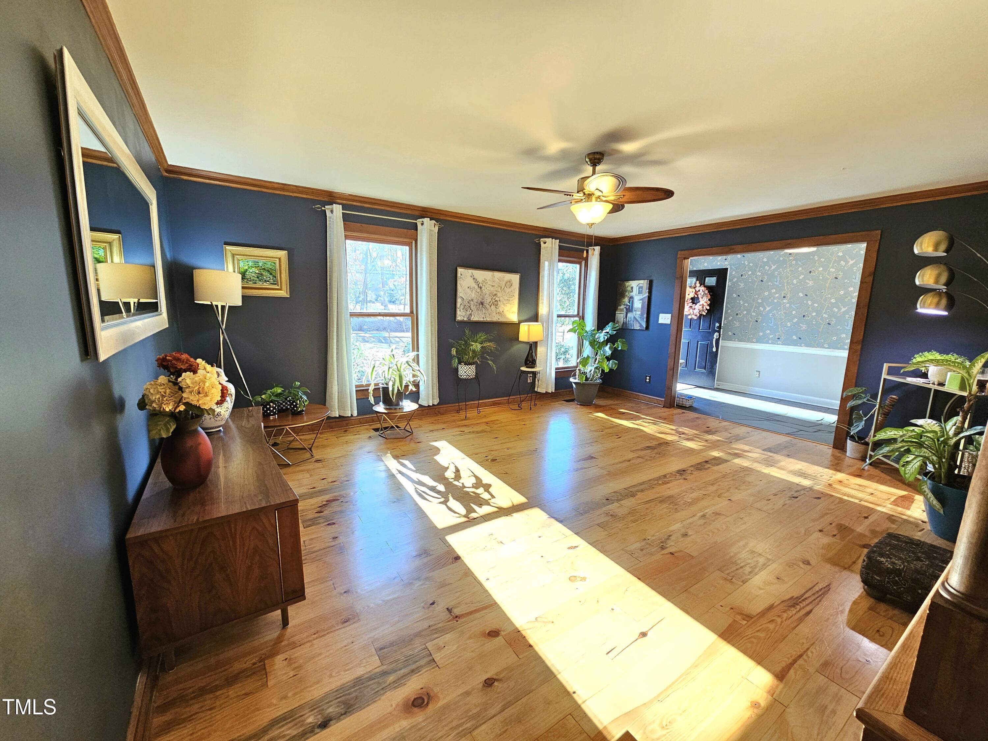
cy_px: 370
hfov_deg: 106.2
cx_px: 494
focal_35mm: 13
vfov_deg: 89.9
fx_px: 371
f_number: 2.2
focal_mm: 2.2
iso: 160
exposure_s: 1/60.2
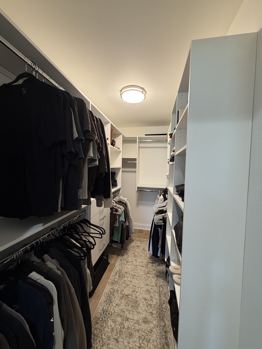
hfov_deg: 85.7
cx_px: 131
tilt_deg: -1.7
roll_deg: -1.6
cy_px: 174
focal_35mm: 14
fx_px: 141
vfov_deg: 102.1
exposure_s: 1/60
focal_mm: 2.22
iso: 200
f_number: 2.2
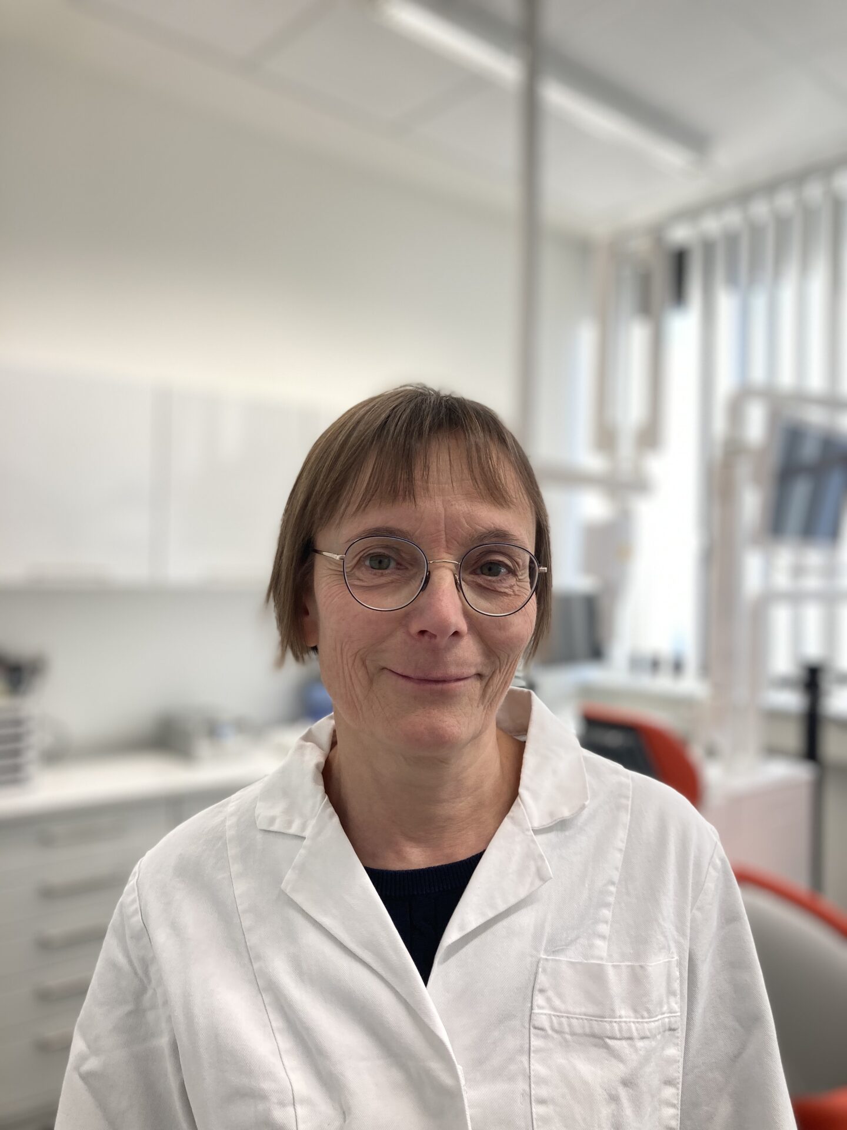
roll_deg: -0.7
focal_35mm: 28
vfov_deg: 63.4
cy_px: 565
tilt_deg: +2.2
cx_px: 424
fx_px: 913
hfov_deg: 49.7
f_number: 1.8
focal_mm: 3.99
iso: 32
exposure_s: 1/100
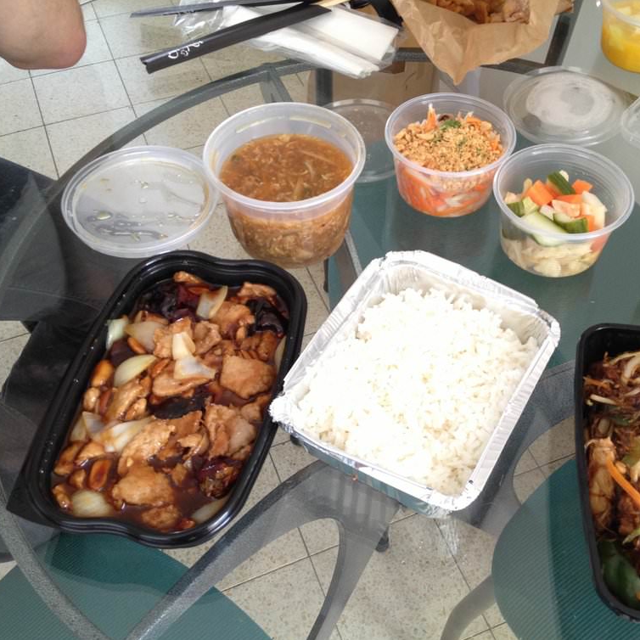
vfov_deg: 40.0
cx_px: 372
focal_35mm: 42
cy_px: 324
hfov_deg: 39.9
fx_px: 879
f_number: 2.4
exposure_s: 1/20
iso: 100
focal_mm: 4.28
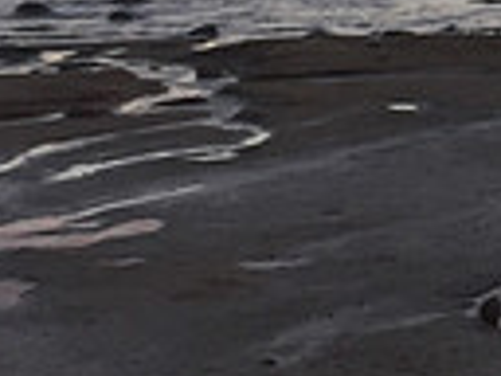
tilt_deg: -3.9
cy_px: -2
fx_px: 1896
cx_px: 935
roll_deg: +1.5
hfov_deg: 13.4
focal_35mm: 131
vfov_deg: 11.2
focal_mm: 4.15
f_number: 2.2
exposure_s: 1/120
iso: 50
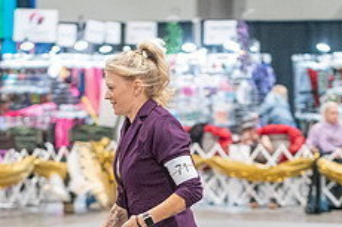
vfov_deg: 6.5
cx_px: 165
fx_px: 2012
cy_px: 223
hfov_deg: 9.7
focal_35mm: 212
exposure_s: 1/250
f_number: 2.8
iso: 6400
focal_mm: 84
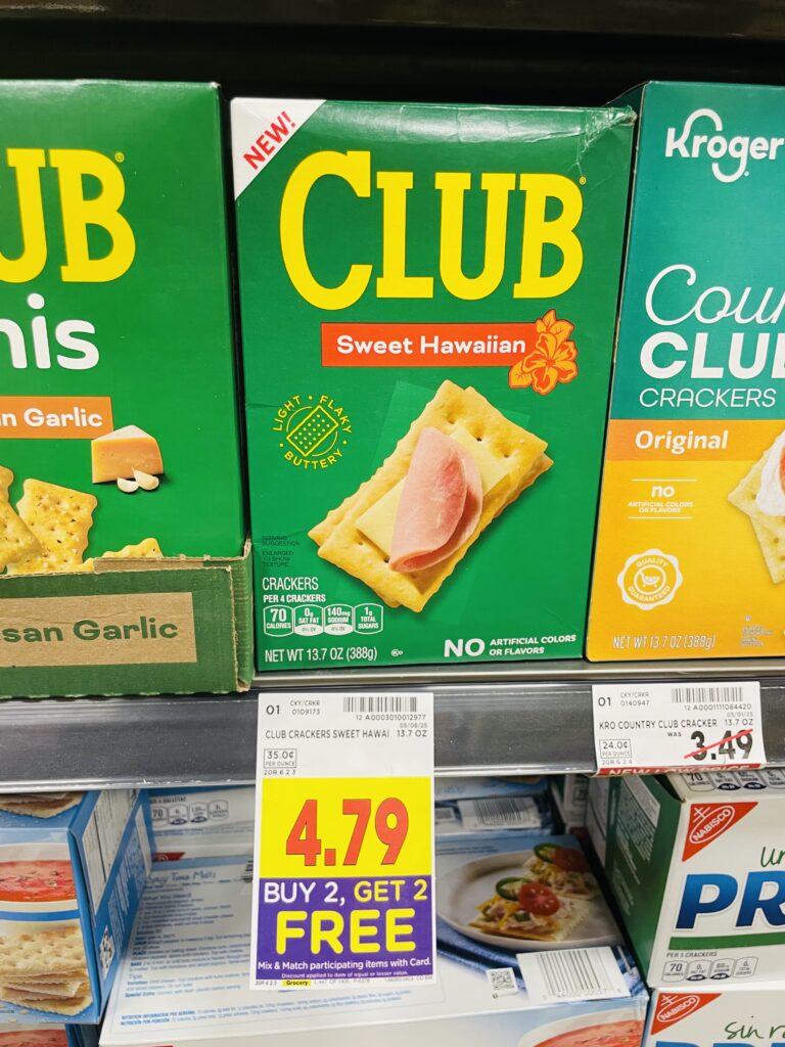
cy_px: 524
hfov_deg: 53.1
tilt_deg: -19.7
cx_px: 392
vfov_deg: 67.3
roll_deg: -0.5
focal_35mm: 26
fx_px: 786
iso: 100
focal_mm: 4.2
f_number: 1.6
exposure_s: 1/60
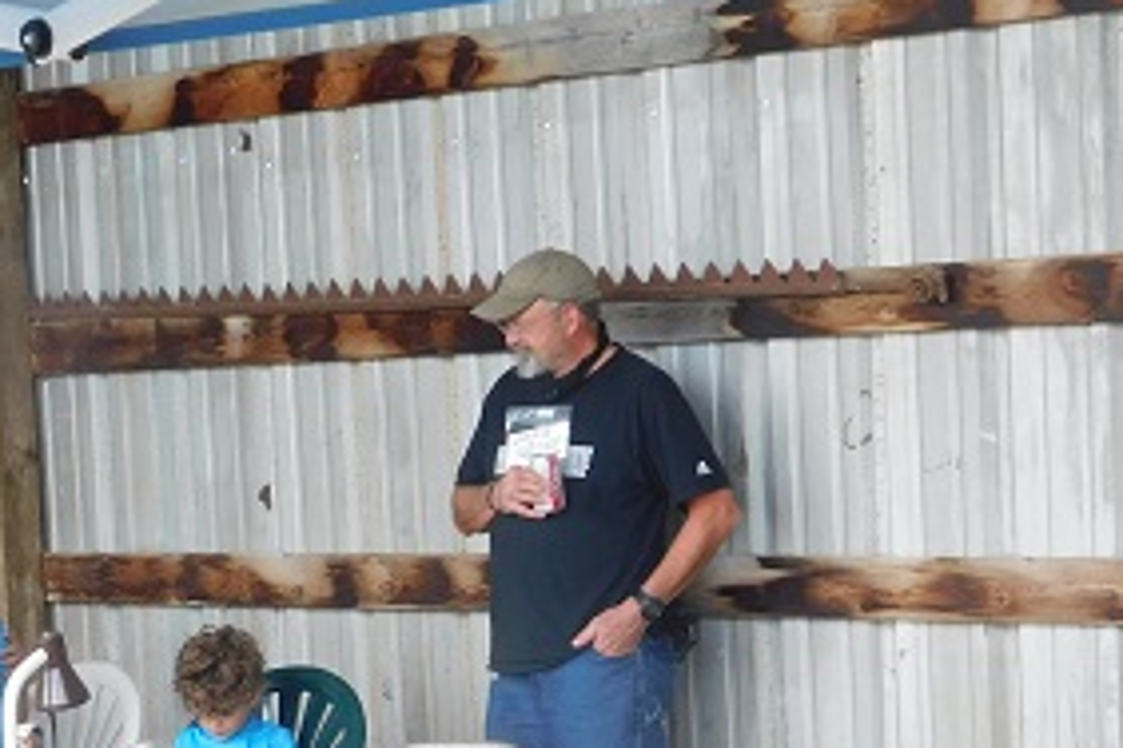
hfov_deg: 17.3
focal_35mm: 115
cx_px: -64
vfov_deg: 11.8
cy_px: 750
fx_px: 3587
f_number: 3.7
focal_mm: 8
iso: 125
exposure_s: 1/50
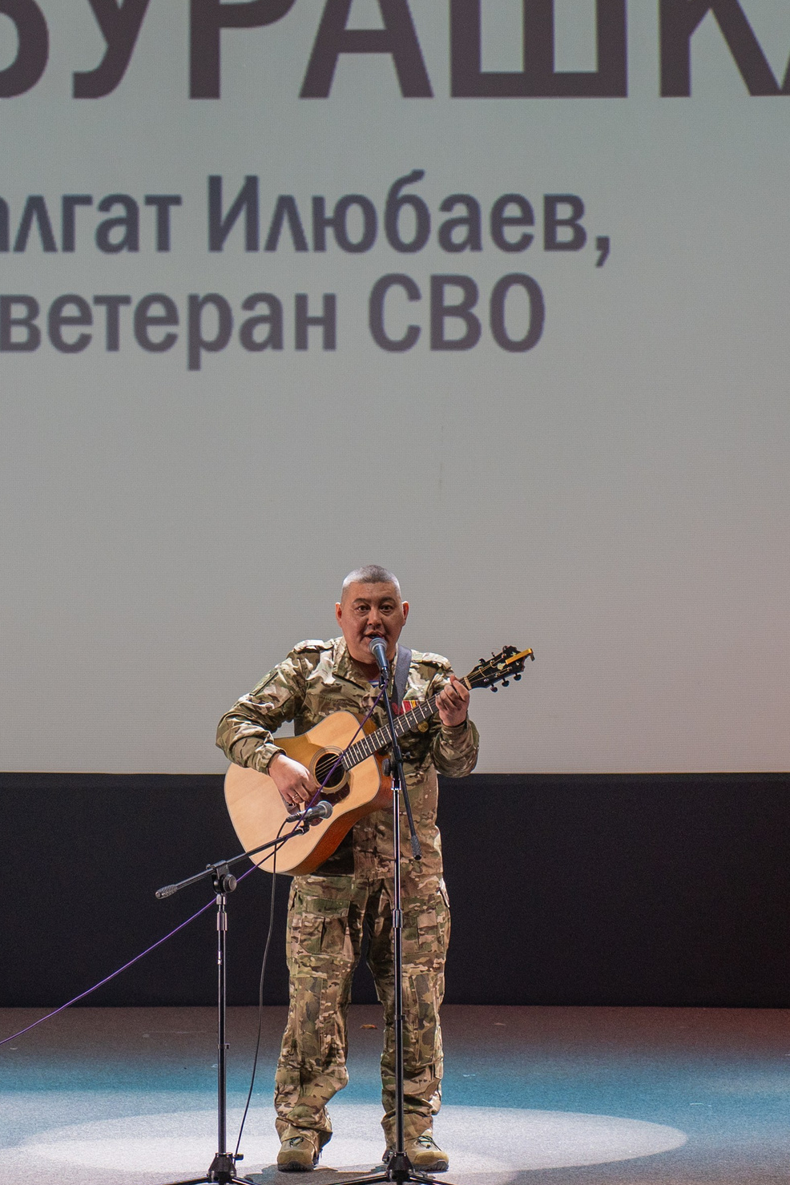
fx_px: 5036
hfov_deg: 9.0
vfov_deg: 13.4
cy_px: 371
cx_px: 237
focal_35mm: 153
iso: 640
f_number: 3.2
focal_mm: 69
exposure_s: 1/160
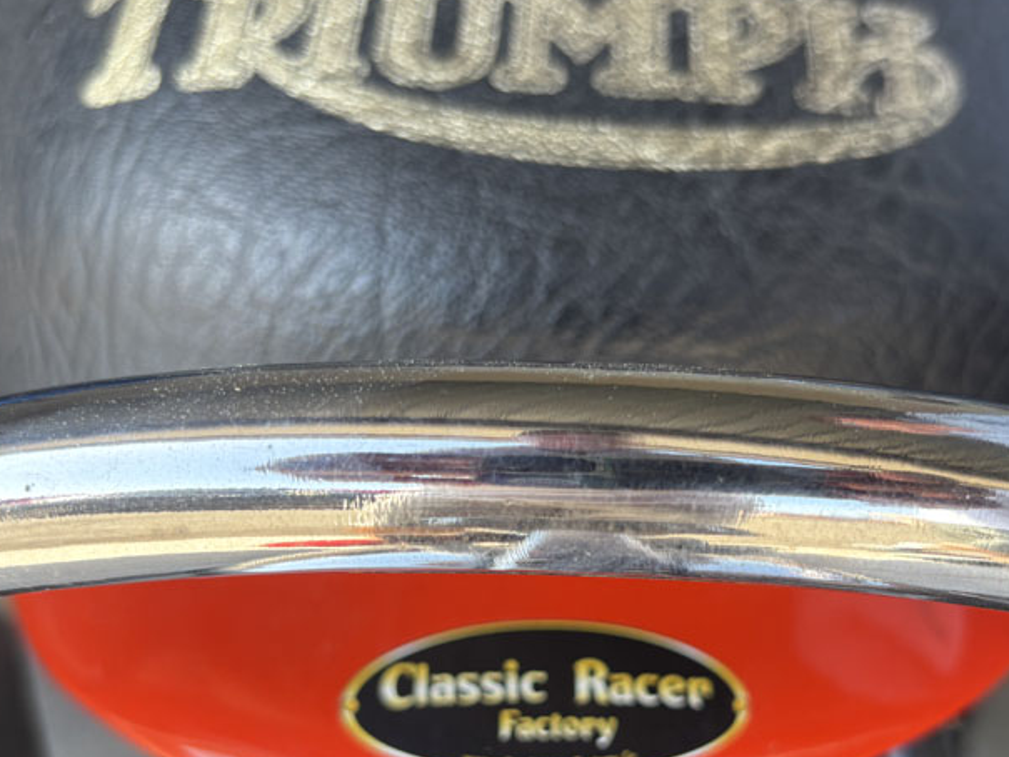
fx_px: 1283
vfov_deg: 32.5
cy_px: 524
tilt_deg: -35.0
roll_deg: -7.9
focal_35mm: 44
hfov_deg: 42.8
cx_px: 589
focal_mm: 5.96
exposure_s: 1/181
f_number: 1.6
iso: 50
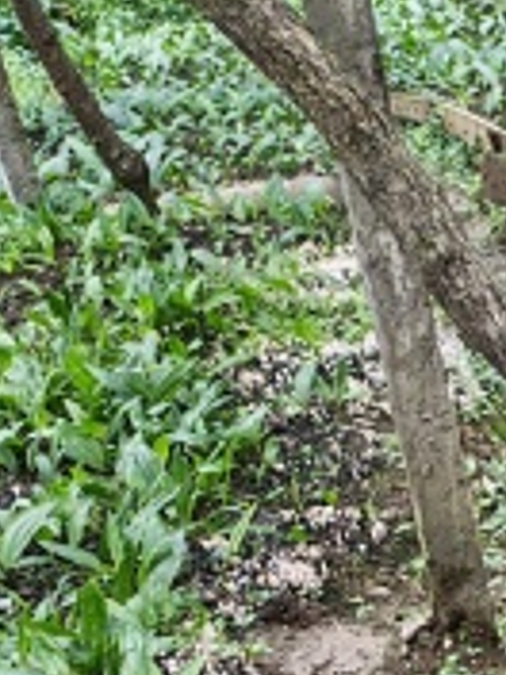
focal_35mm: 123
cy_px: 1078
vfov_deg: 14.7
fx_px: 2397
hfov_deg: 10.5
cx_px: 1196
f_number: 1.9
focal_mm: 6.12
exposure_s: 1/50
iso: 640
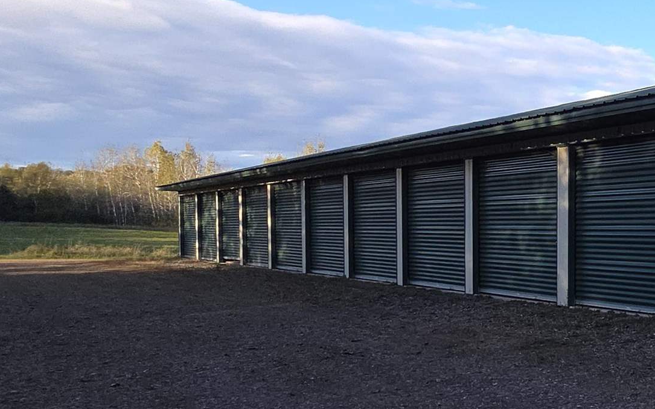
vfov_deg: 32.5
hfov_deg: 37.2
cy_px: 277
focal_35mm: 39
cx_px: 799
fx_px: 696
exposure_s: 1/518
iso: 50
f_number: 2.2
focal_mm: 2.2
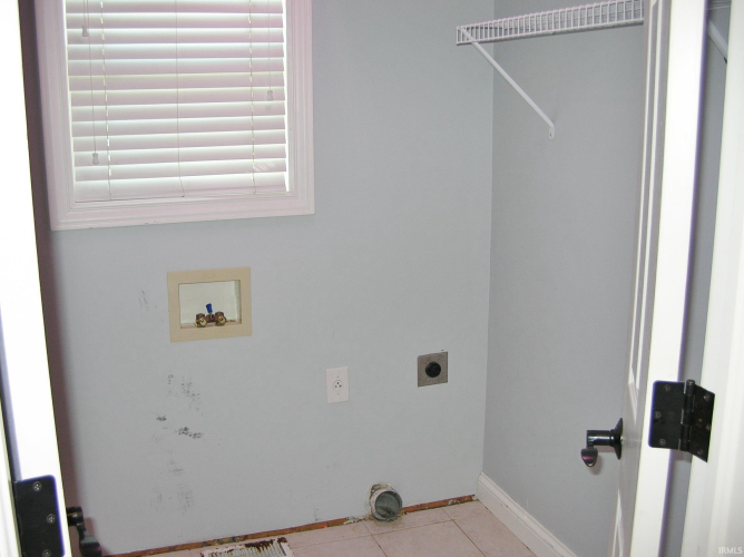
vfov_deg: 39.6
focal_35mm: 36
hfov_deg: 51.4
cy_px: 278
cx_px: 372
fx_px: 773
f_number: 2.7
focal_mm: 6
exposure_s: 1/60.1
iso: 50
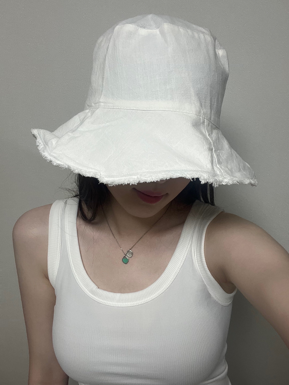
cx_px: 144
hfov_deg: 46.8
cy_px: 192
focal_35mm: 30
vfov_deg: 60.0
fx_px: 334
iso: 80
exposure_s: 1/120
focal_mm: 2.71
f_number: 2.2
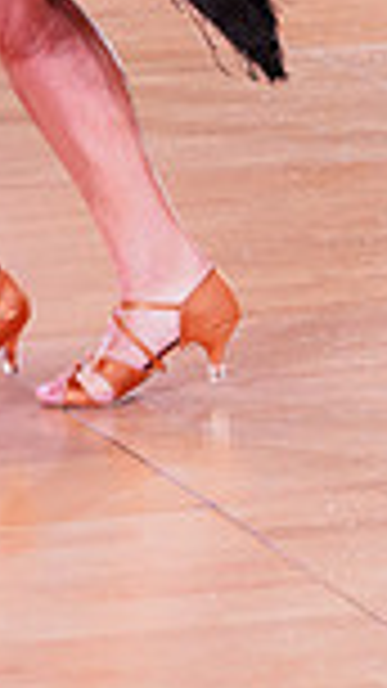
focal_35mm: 373
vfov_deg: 5.7
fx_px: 6808
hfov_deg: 3.2
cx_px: -461
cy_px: -405
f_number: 5.6
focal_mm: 94
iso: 2000
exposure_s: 1/160
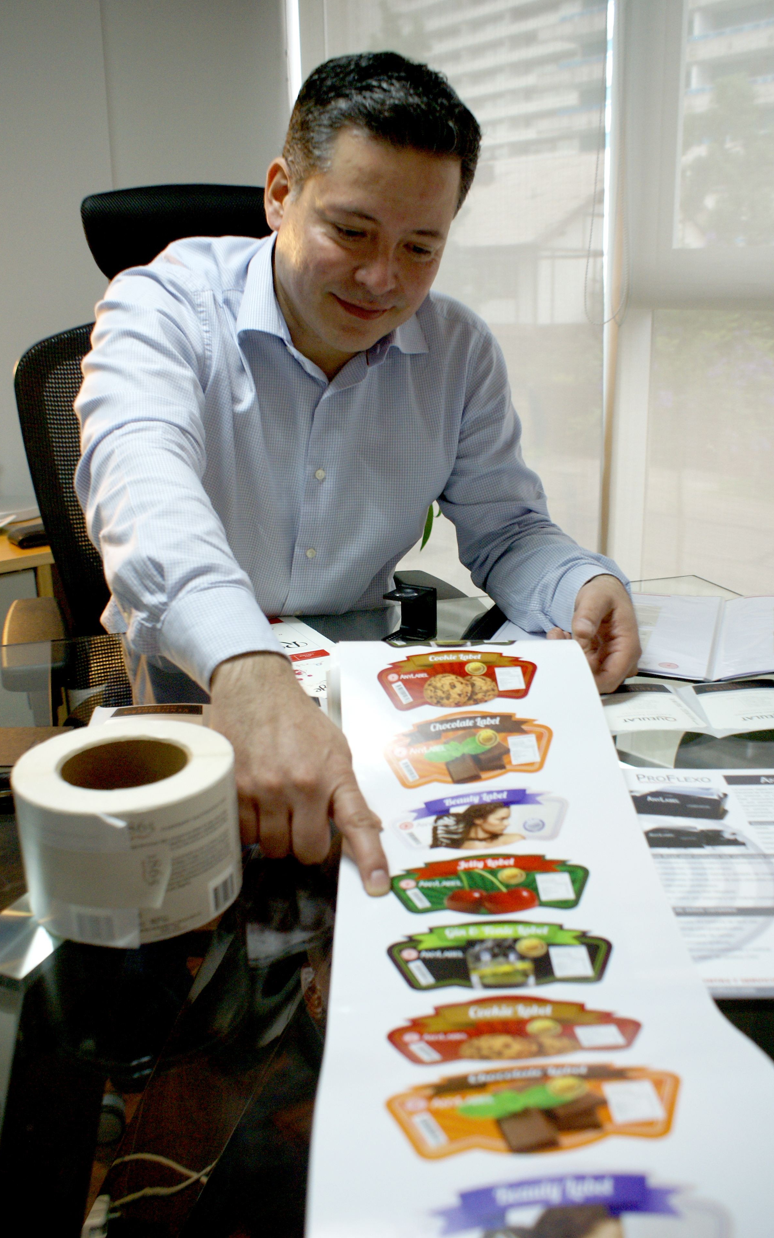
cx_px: 401
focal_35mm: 31
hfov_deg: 40.6
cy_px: 622
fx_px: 1046
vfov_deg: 61.2
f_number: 4
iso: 250
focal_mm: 20
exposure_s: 1/30
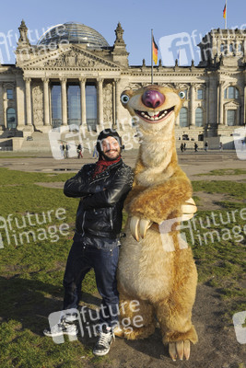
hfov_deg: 37.9
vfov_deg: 54.4
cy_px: 184
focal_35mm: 35
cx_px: 123
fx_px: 358
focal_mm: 35
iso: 500
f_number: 13
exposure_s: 1/400
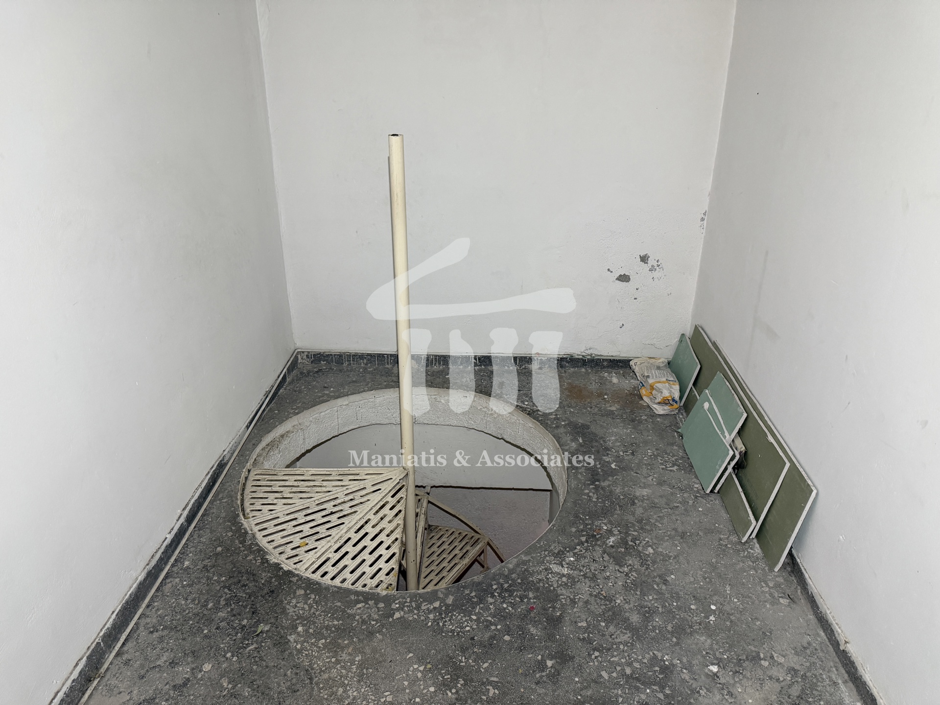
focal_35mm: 24
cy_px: 352
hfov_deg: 71.6
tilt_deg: -25.5
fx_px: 652
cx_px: 470
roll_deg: -0.9
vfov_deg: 56.8
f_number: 1.78
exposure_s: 1/60
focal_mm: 6.76
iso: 320
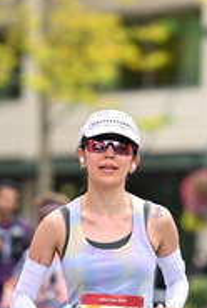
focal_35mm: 445
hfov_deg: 3.1
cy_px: 210
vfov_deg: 4.6
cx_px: 144
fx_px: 3824
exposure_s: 1/2000
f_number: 2.8
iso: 640
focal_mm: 150
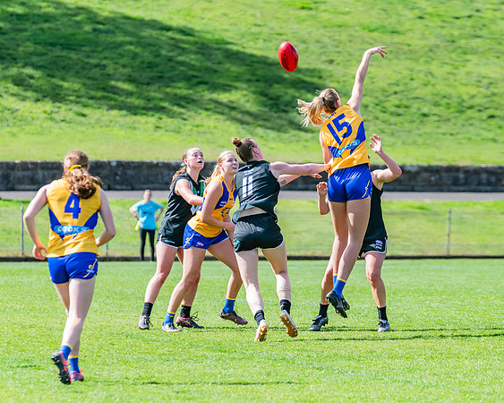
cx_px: 326
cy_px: 152
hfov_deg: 5.0
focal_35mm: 384
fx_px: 5729
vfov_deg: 4.0
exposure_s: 1/1600
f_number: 7.1
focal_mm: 270
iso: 800
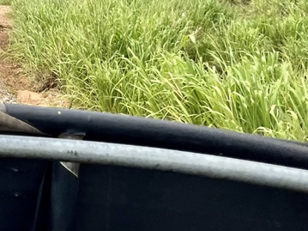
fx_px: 774
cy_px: -40
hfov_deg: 20.3
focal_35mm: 87
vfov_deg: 16.3
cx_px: -112
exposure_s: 1/2899
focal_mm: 5.1
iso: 50
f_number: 1.6
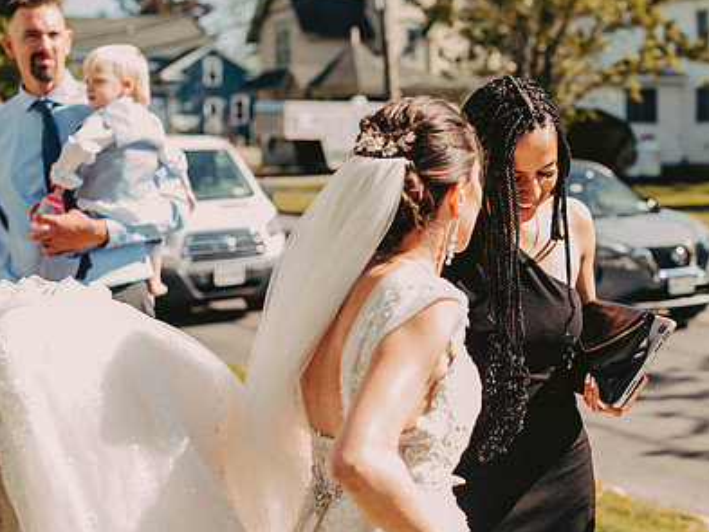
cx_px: 520
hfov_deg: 27.1
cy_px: 252
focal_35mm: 71
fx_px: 1455
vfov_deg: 20.7
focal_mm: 50
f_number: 2.8
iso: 200
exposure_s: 1/640
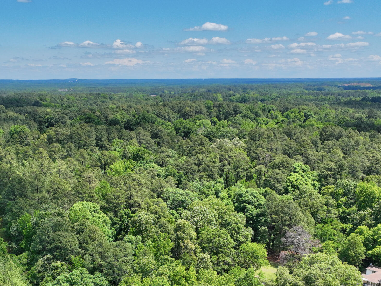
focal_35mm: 49
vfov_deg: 28.2
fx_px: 539
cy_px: 273
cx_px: 149
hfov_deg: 38.7
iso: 150
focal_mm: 12.3
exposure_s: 1/1600
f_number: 2.8
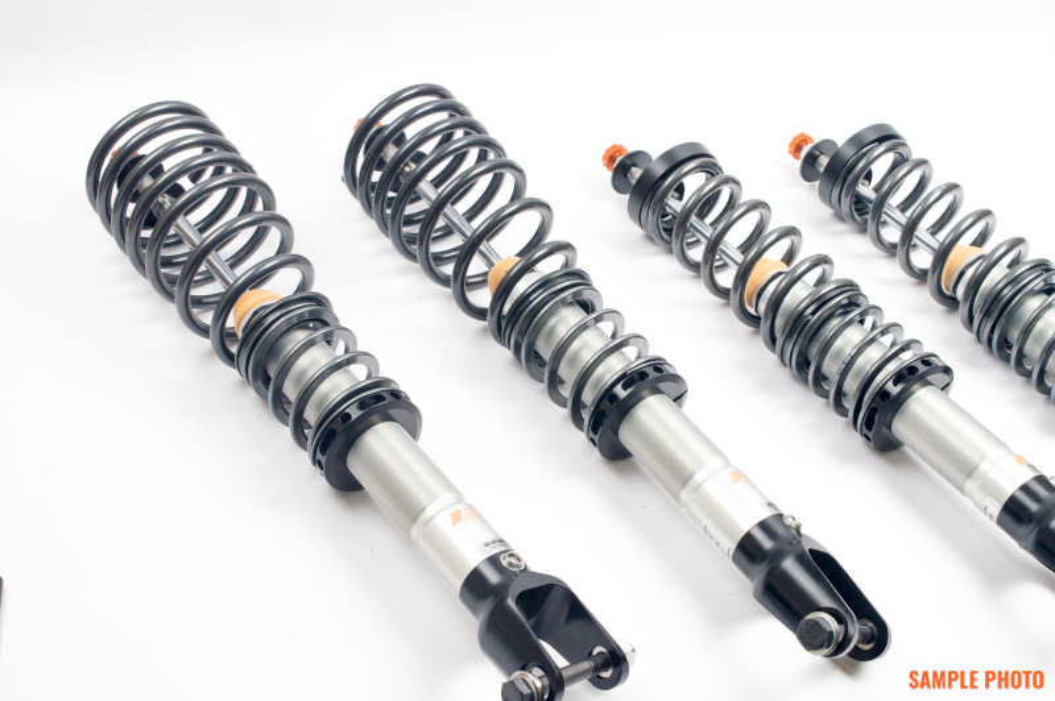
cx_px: 528
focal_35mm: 46
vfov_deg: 28.9
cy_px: 350
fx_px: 1362
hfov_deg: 42.4
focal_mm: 31
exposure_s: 1/15
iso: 100
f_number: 9
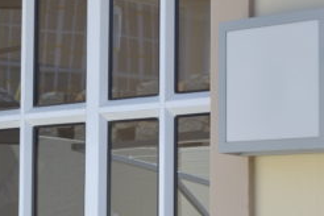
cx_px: 108
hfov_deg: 15.9
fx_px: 1154
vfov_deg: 10.7
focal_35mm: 128
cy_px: 121
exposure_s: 1/125
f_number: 5.6
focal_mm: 35
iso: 100
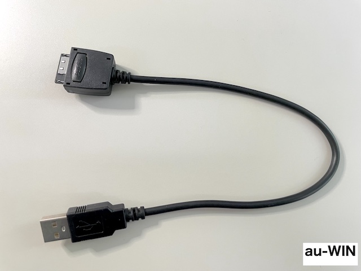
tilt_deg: -83.8
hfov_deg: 67.3
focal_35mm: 26
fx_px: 271
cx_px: 180
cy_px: 136
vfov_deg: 53.1
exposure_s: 1/50
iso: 64
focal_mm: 4.2
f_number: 1.6
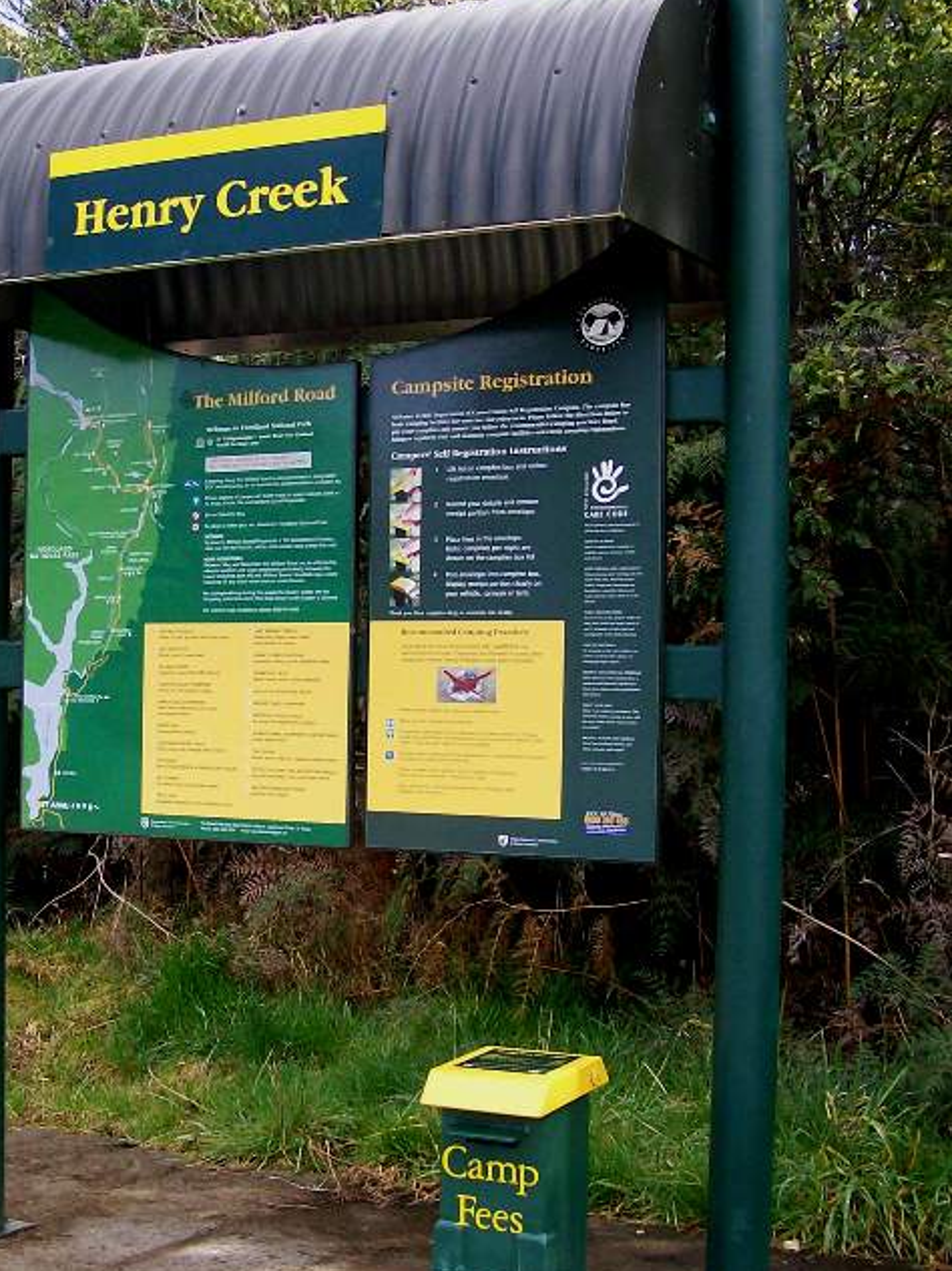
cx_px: 320
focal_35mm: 54
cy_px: 676
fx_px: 1982
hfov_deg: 26.9
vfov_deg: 35.5
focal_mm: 6
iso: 80
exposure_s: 1/252
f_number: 2.7
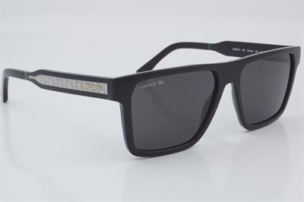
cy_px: 101
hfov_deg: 27.0
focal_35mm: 75
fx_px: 633
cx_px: 152
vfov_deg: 18.2
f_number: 32
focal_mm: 50
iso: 100
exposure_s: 1/3
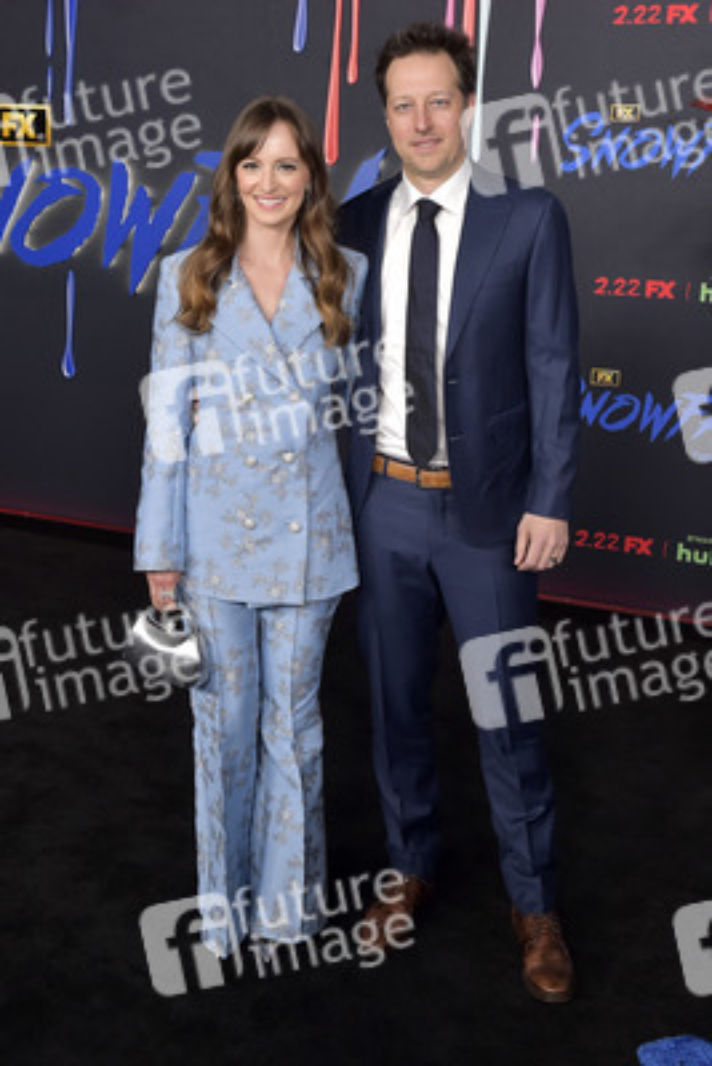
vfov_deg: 50.7
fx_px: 1126
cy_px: 533
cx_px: 356
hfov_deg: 35.1
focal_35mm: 38
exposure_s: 1/250
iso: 2000
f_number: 6.3
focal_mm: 38
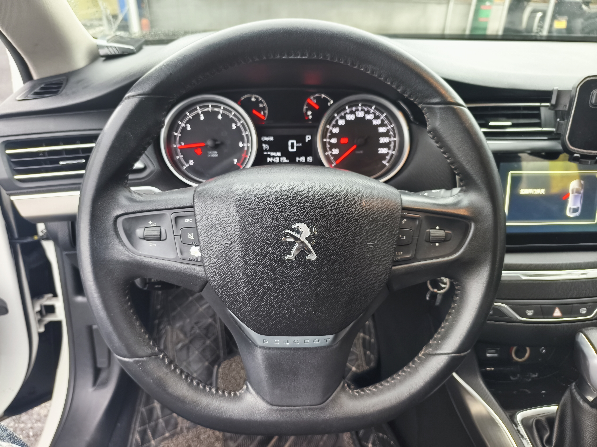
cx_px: 298
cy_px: 224
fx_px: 397
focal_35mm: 23
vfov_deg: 58.9
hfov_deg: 73.9
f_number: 1.6
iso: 800
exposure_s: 1/48.8
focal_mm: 5.84
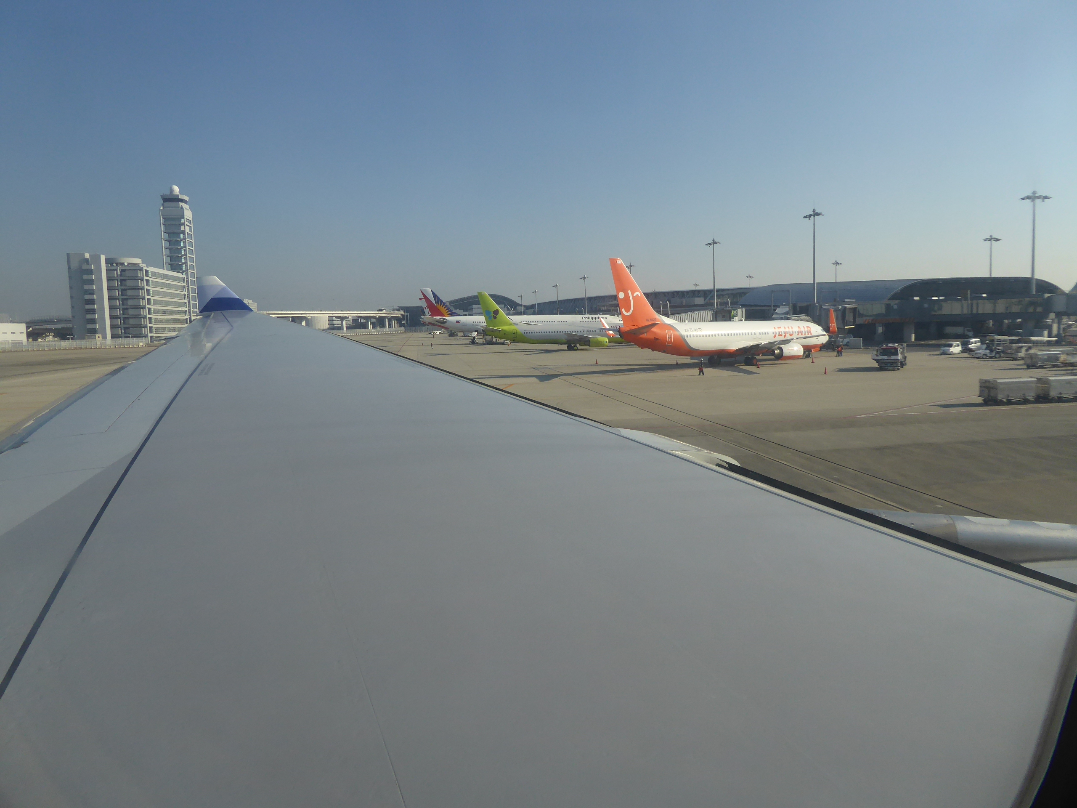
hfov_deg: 69.4
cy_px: 404
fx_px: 778
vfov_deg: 54.9
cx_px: 538
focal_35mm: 25
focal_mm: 4.3
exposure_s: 1/1300
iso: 100
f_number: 3.3
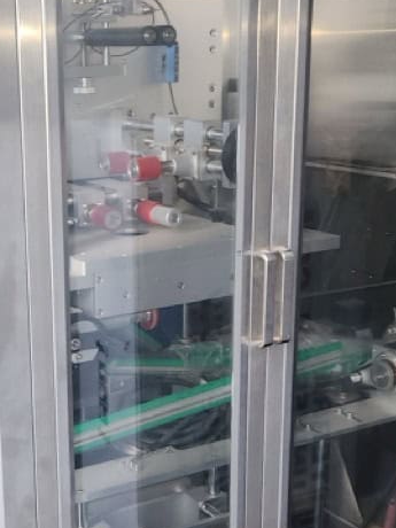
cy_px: 324
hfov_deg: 22.6
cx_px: 73
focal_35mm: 64
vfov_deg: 30.2
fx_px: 976
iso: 100
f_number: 1.8
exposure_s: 1/30
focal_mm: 5.4
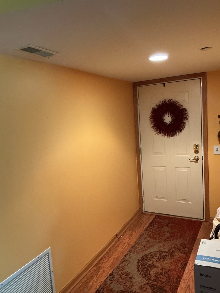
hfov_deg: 48.2
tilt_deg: -7.2
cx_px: 110
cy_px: 146
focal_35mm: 29
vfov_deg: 61.7
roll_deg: +4.1
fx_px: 246
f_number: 1.8
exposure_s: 1/40
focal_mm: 3
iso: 250
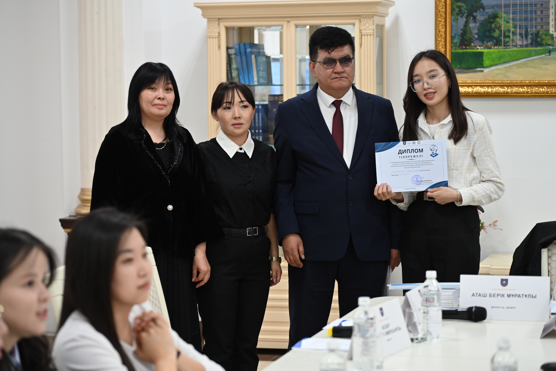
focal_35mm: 99
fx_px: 1529
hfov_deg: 20.6
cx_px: 278
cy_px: 186
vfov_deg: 13.8
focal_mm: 99
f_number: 4
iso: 560
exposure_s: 1/125
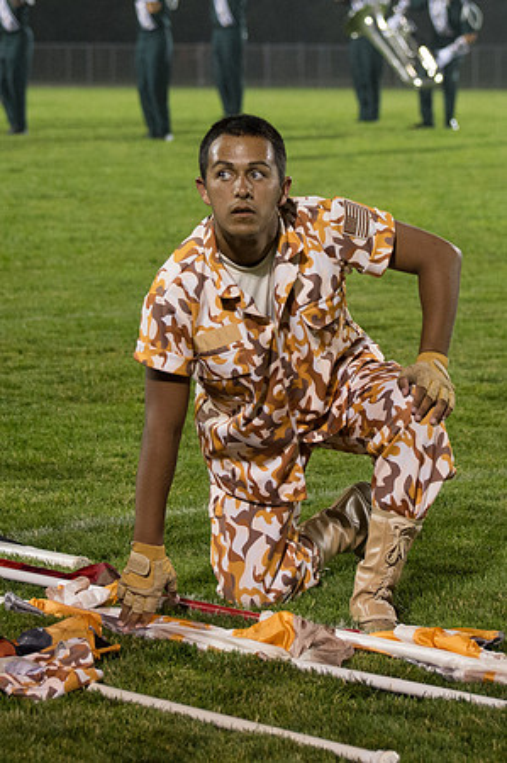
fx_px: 3600
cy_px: 226
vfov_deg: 12.1
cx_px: 295
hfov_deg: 8.1
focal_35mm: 170
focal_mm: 80
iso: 3600
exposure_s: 1/160
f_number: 4.5
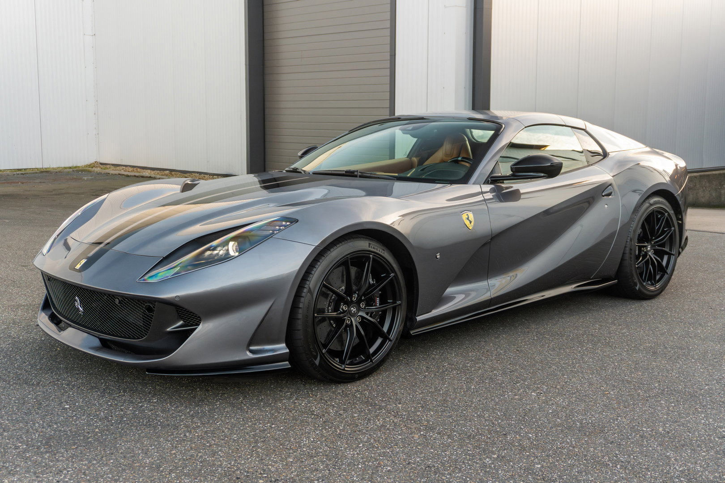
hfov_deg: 46.4
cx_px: 362
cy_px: 242
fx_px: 846
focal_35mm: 42
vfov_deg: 31.9
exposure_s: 1/160
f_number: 4.5
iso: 800
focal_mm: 28
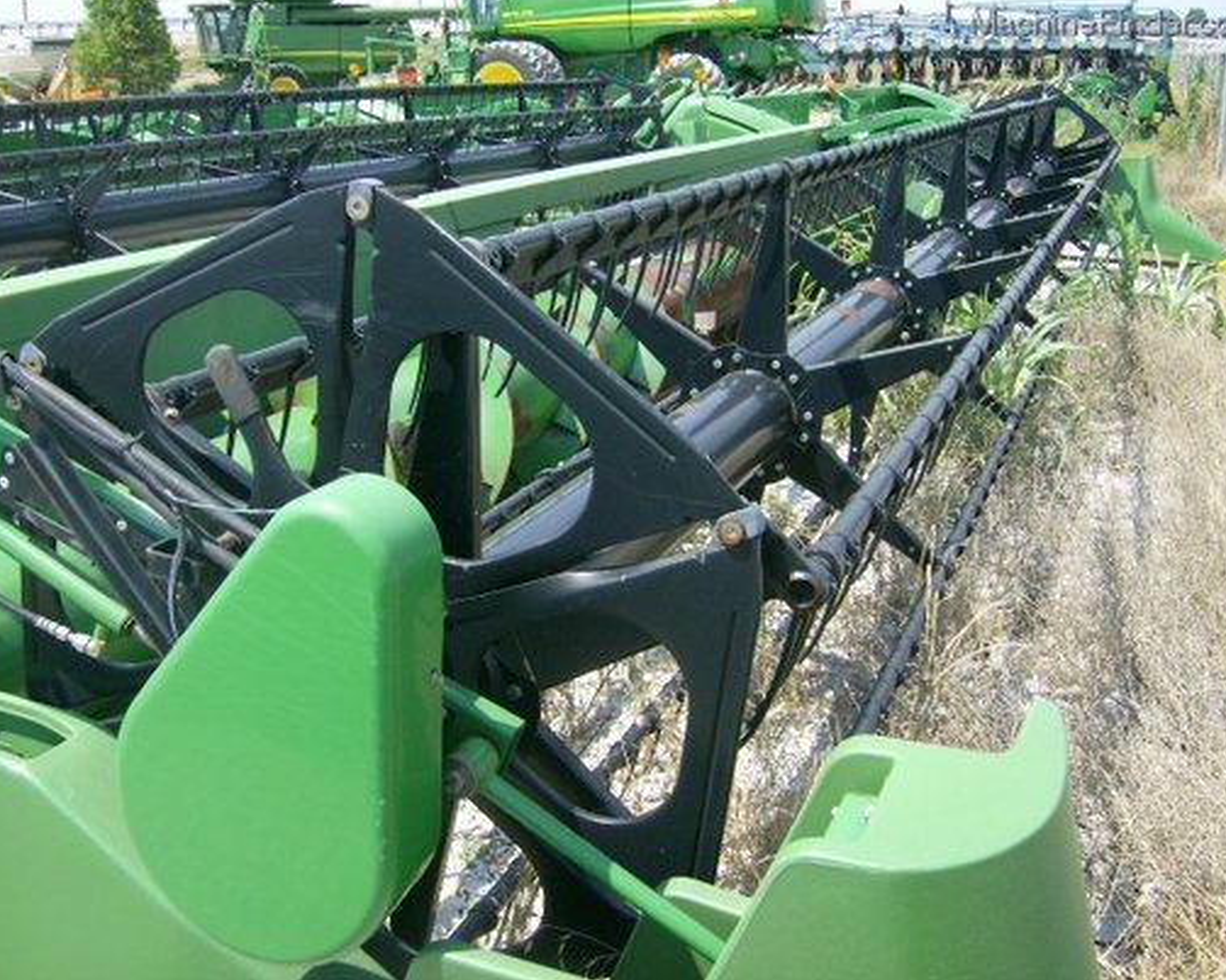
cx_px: 597
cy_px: 485
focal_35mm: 38
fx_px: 1378
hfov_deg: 47.9
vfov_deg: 39.1
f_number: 4.7
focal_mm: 6
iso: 100
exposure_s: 1/310
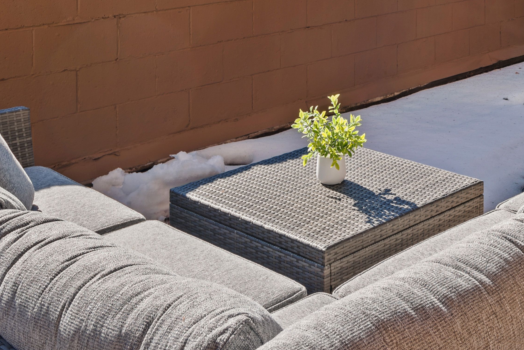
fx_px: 932
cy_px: -107
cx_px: 403
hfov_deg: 30.8
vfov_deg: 19.5
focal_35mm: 64
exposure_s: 1/10
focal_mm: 24
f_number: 7.1
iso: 50
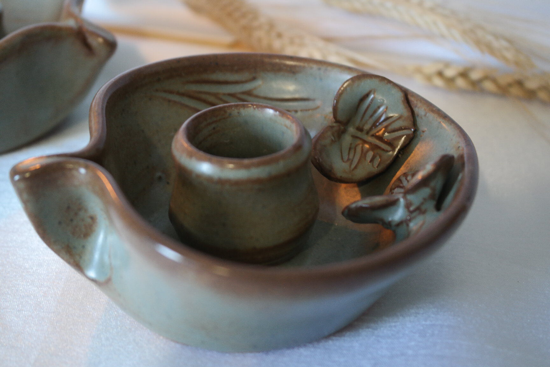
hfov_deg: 34.5
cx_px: 275
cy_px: 184
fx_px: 886
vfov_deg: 23.4
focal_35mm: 58
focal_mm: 38
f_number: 5.6
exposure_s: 1/30
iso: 800
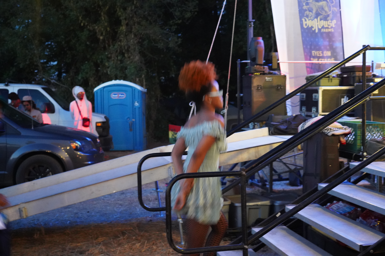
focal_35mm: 43
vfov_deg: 31.2
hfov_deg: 45.4
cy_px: 128
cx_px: 192
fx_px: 460
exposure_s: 1/15
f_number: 4
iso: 12800
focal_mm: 43
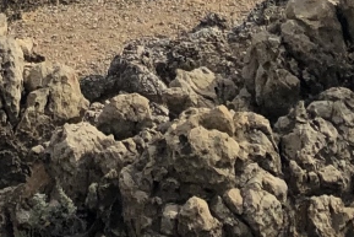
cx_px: 98
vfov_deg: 7.5
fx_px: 1584
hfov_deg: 12.7
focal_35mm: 161
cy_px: -490
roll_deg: +0.6
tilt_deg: +1.6
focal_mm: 3.99
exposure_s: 1/4367
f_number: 1.8
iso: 20
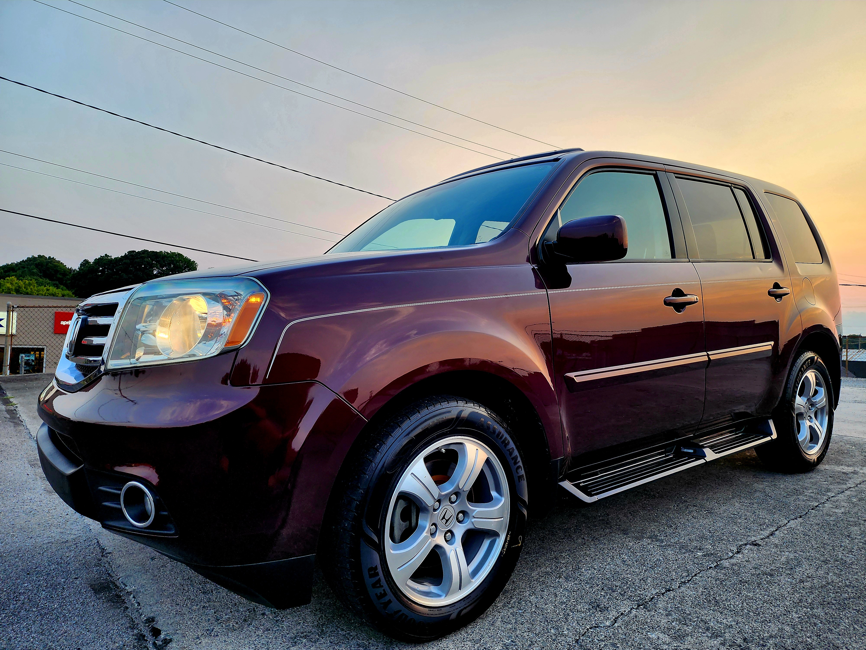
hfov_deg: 73.9
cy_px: 325
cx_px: 433
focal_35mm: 23
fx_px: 575
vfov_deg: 58.9
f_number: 1.8
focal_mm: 6.4
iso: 50
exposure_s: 1/182
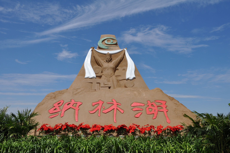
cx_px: 115
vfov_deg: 35.4
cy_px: 76
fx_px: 239
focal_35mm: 38
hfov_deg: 51.3
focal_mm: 25
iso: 200
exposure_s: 1/500
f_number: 11
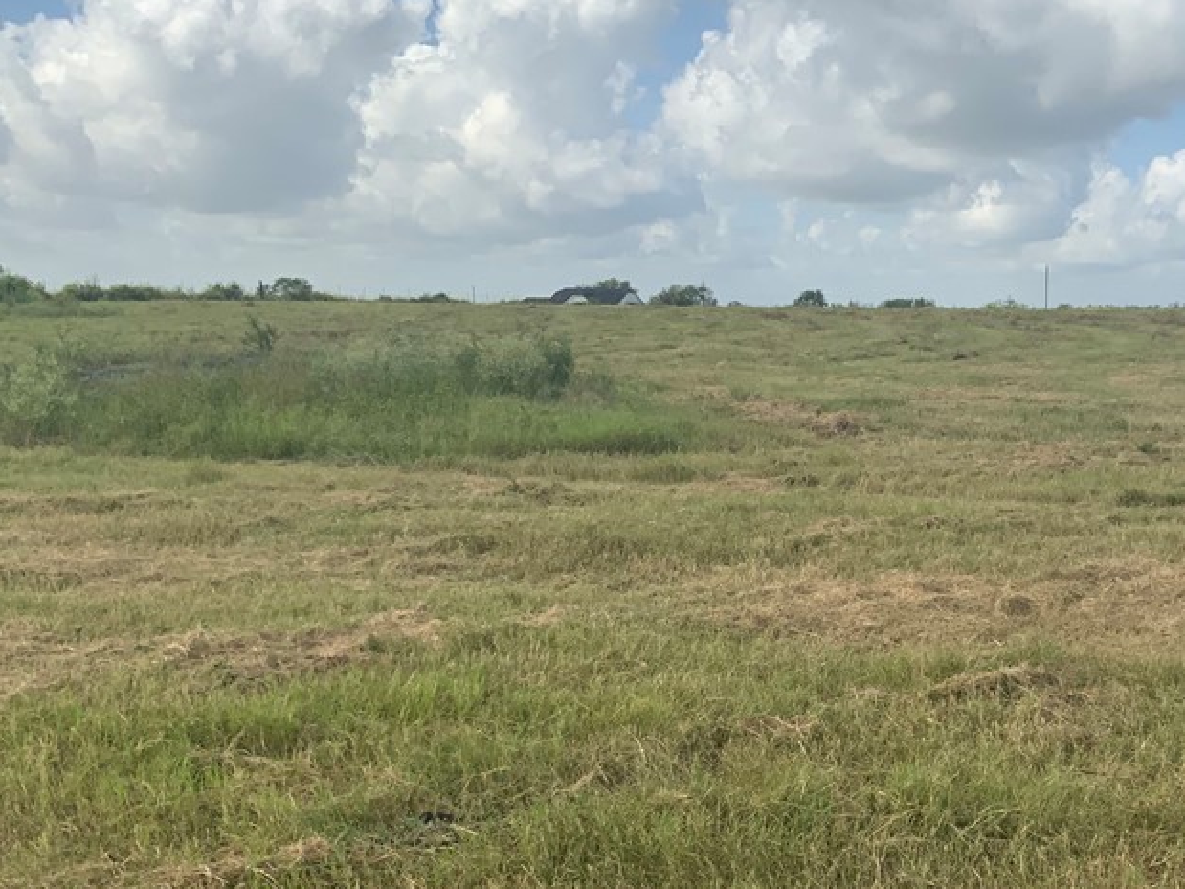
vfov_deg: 30.1
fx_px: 1643
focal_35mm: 48
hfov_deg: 38.4
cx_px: 915
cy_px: 579
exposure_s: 1/1848
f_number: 1.8
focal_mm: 3
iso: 16
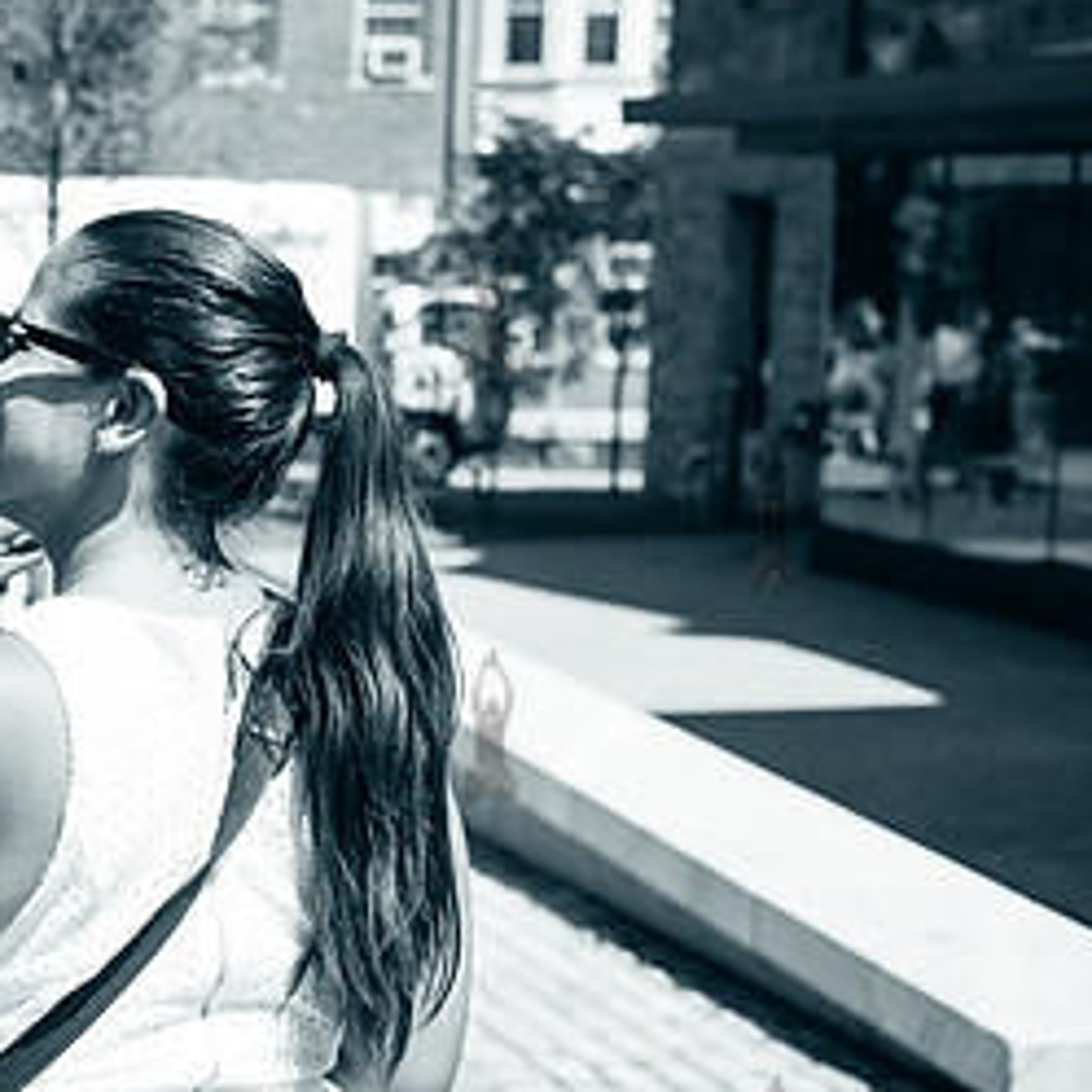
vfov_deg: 21.9
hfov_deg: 20.3
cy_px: 626
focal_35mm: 79
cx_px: -264
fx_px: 2820
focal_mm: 35
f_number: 4.5
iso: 160
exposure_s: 1/1000
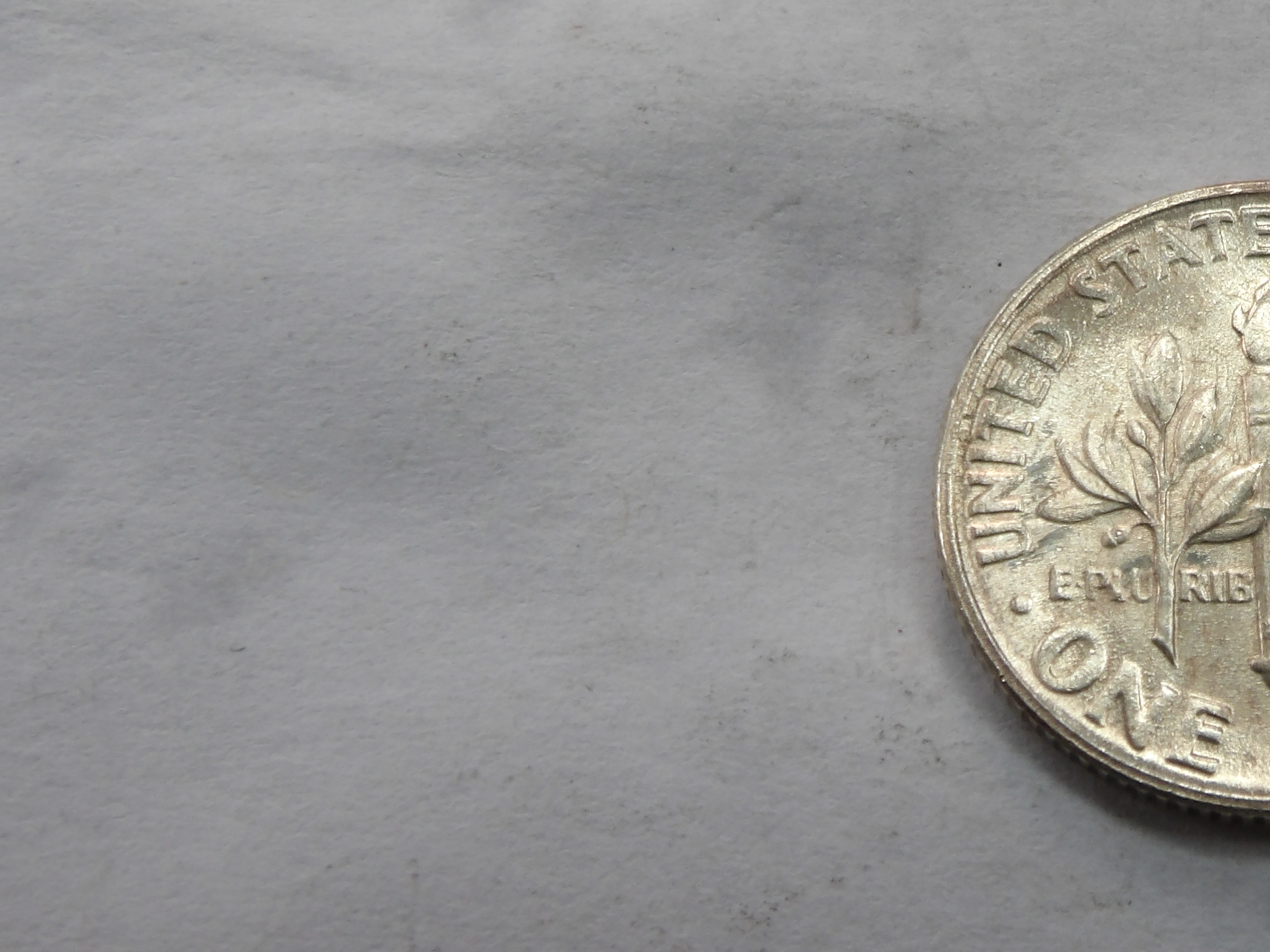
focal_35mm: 72
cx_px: 1287
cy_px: 472
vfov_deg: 20.4
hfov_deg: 25.6
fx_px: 2642
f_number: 4.5
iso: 100
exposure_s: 1/47
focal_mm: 6.2
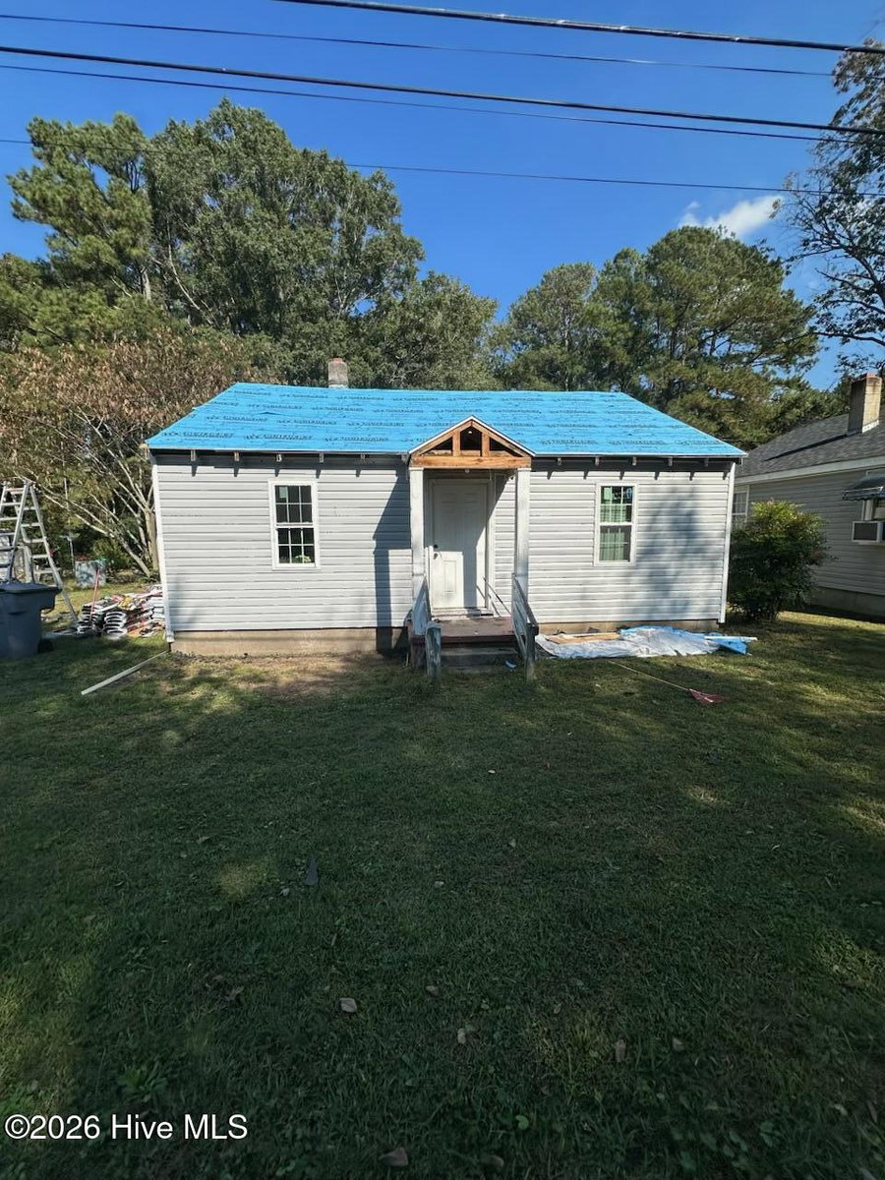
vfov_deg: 102.1
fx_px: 477
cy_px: 590
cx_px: 442
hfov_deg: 85.7
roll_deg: -2.1
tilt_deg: -6.3
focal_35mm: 14
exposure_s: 1/2353
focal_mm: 2.22
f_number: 2.2
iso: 50
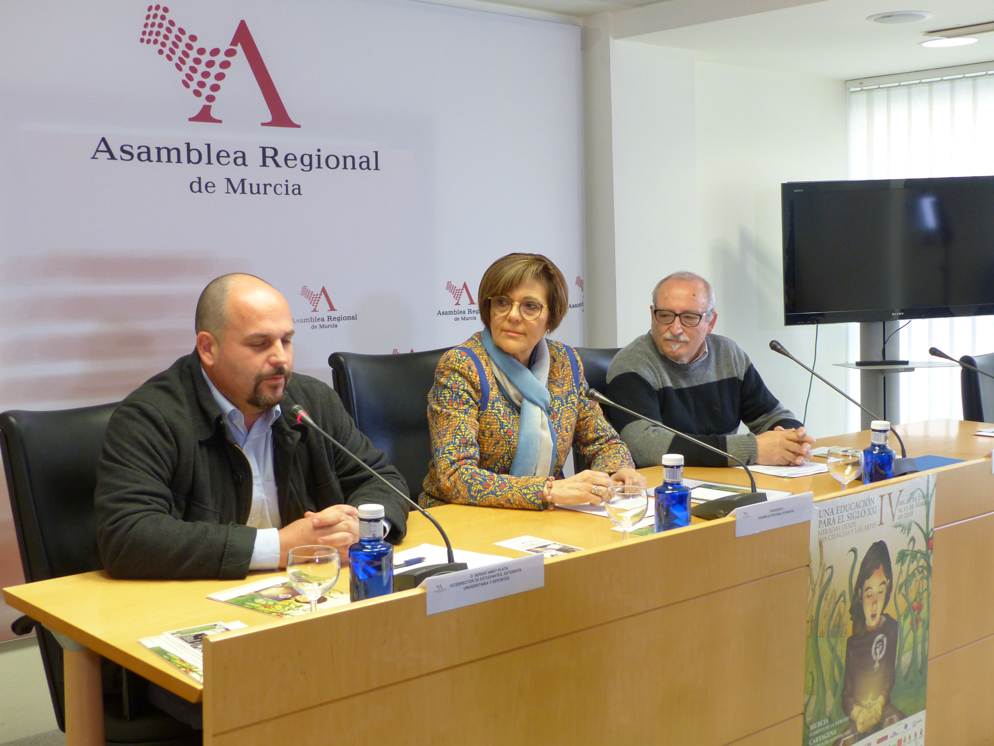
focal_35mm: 45
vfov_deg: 32.2
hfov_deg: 42.1
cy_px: 373
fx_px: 1292
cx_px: 497
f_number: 2.8
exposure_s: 1/60
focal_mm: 8.1
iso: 200
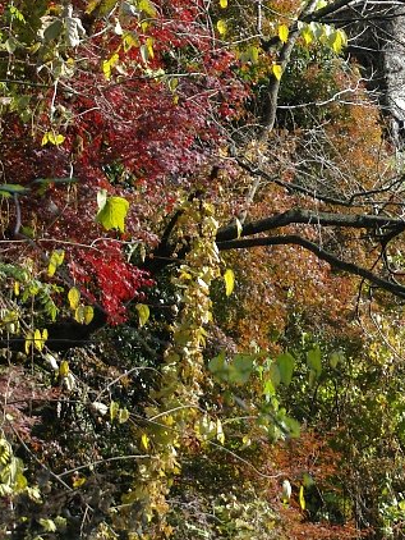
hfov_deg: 8.7
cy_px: 107
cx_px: 525
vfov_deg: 11.7
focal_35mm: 168
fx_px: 2618
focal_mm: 48
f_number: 6.7
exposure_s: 1/180
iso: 200
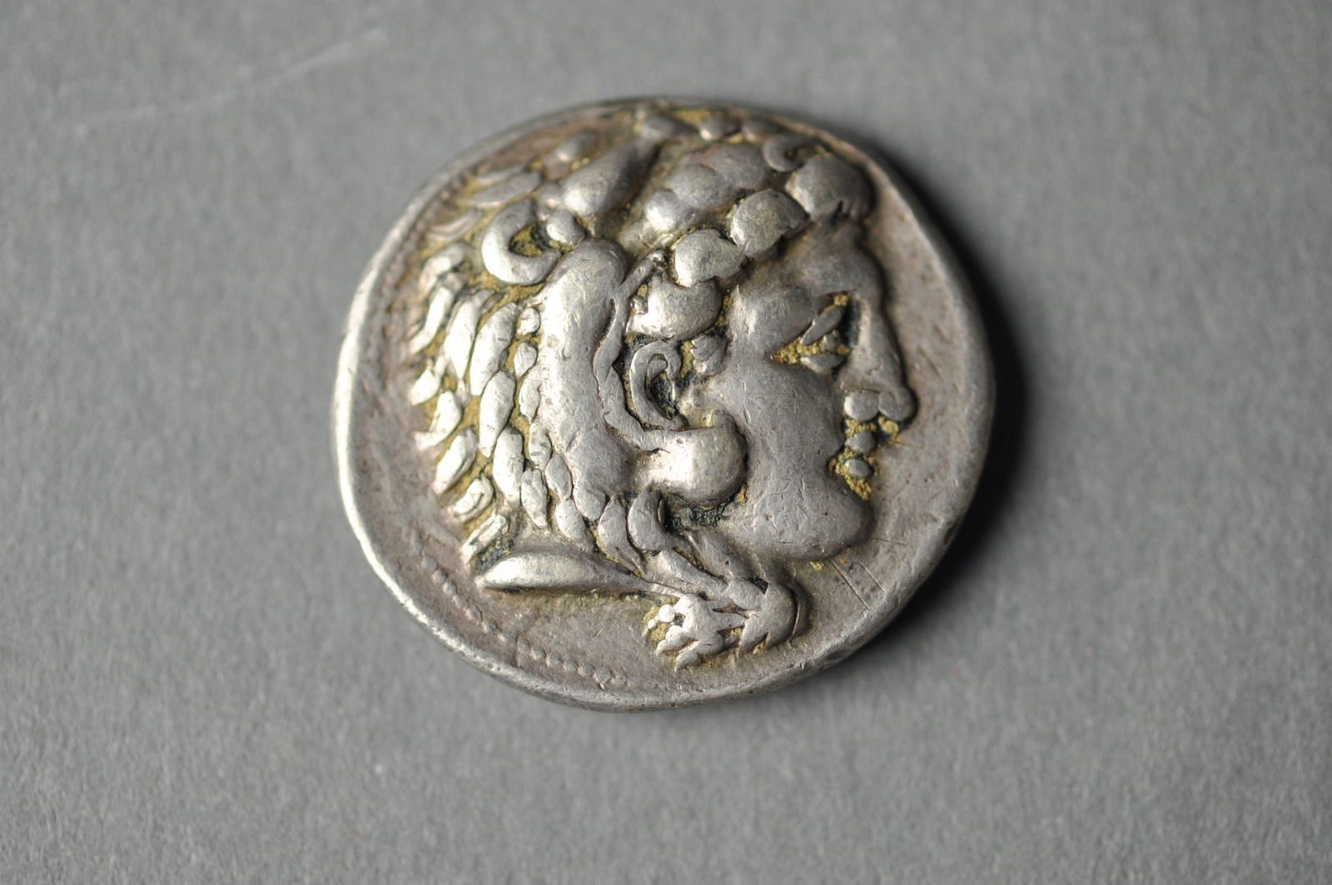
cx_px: 666
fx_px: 3326
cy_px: 442
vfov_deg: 15.2
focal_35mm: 90
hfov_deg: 22.6
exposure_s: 1/50
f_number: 3.3
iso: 200
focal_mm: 60
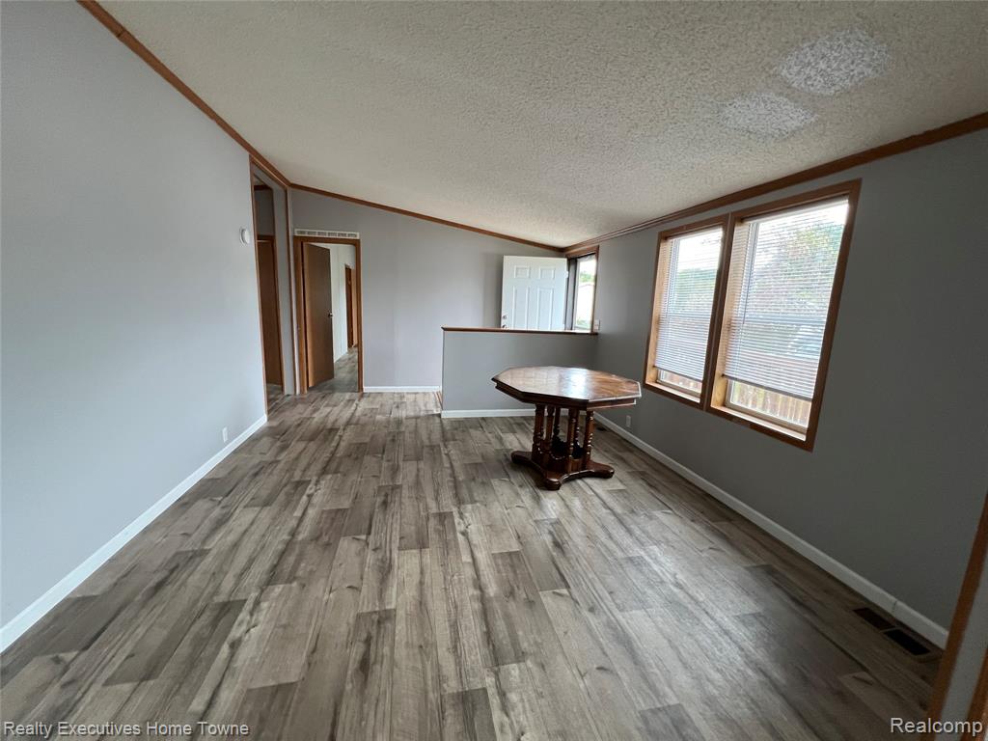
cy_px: 370
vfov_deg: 89.9
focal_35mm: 13
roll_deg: -0.6
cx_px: 494
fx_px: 371
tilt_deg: -10.5
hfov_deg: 106.2
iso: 250
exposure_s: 1/120
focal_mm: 1.57
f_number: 1.8
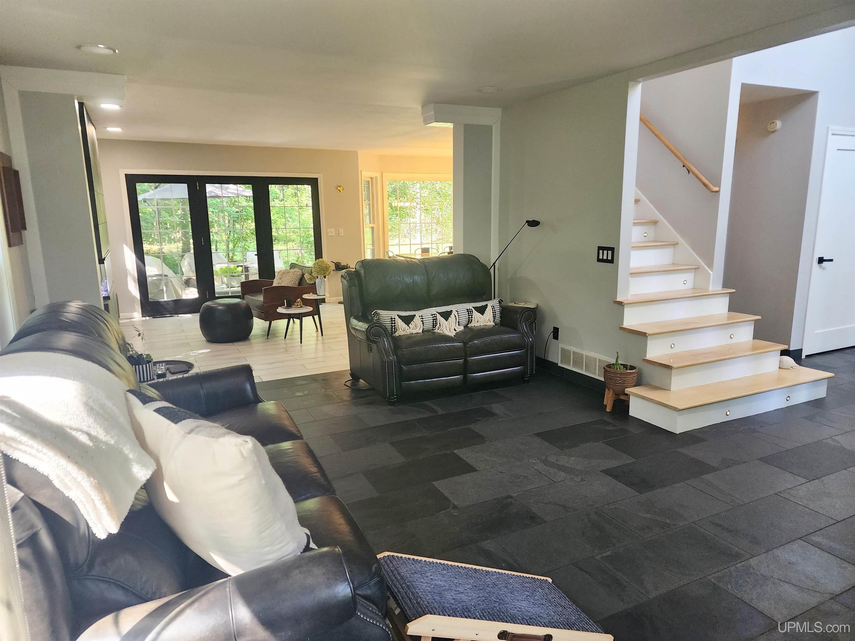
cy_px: 320
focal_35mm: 23
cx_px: 428
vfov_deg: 58.9
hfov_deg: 73.9
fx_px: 568
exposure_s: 1/120
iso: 250
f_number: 1.8
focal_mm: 6.4
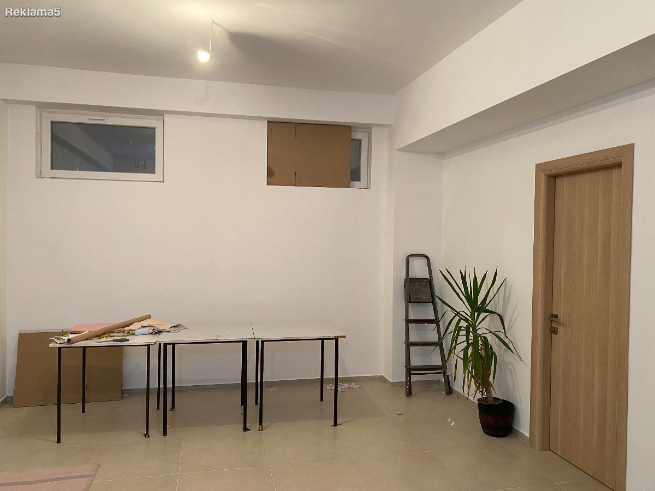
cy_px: 246
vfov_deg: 53.1
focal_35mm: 26
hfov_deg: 67.3
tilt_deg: -1.4
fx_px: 492
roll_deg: -1.6
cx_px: 328
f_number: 1.8
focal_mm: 4.25
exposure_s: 1/50
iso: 125
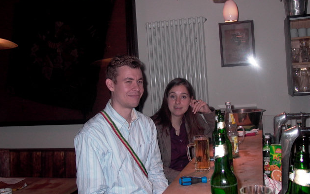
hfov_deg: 48.2
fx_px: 346
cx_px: 157
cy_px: 92
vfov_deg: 31.2
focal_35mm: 41
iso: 100
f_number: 2.13
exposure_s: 1/64.2
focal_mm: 8.19
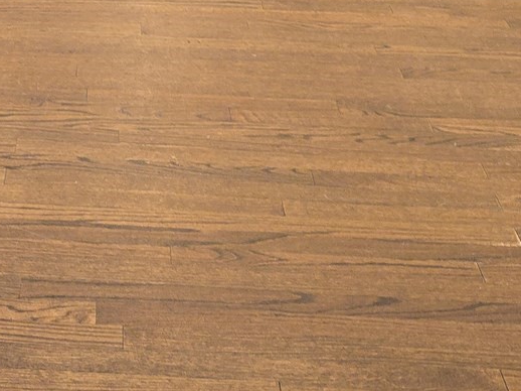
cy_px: 21
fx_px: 1369
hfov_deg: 21.0
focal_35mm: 91
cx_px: 39
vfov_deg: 16.0
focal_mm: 6.3
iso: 125
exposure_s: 1/12
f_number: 1.7
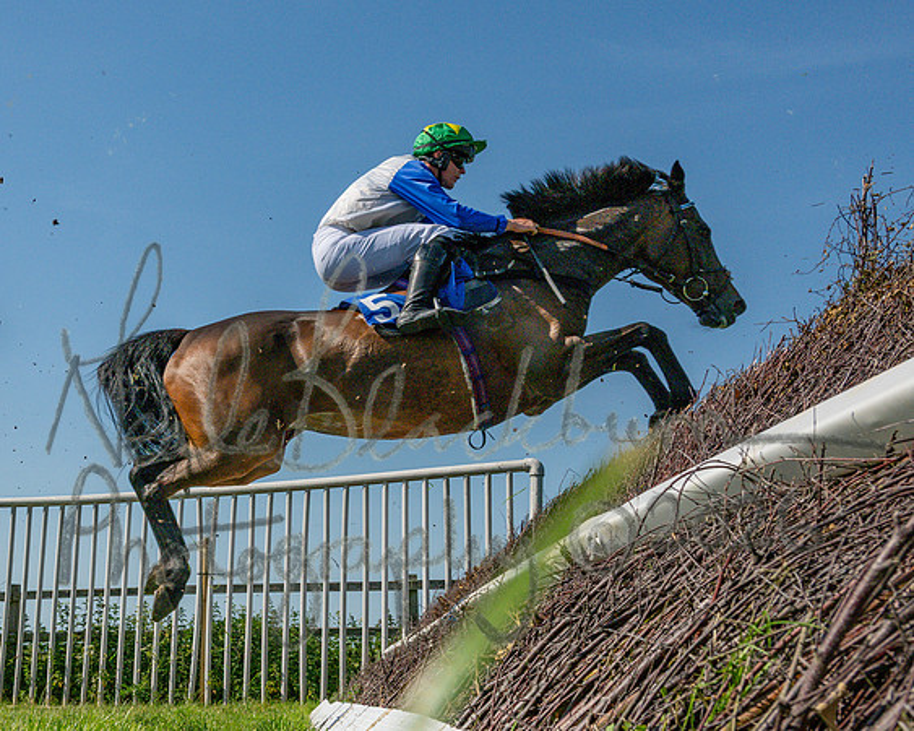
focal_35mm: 47
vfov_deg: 32.3
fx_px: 1261
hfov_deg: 37.1
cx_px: 80
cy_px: 396
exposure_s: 1/2000
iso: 400
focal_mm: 24
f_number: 9
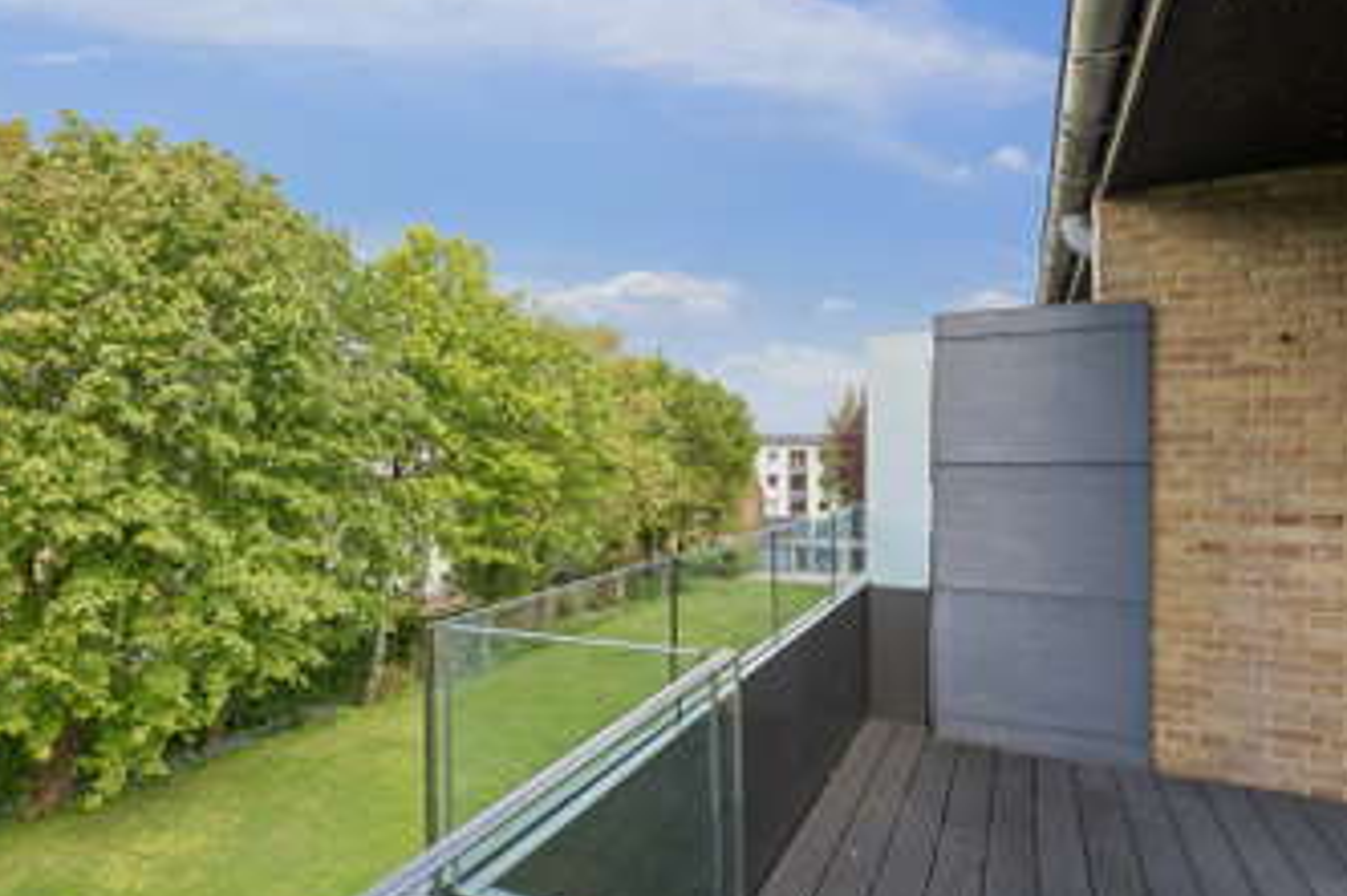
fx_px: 711
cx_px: 669
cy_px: 482
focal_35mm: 19
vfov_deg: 64.4
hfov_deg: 86.9
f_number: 8
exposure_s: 1/125
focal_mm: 10
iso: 200
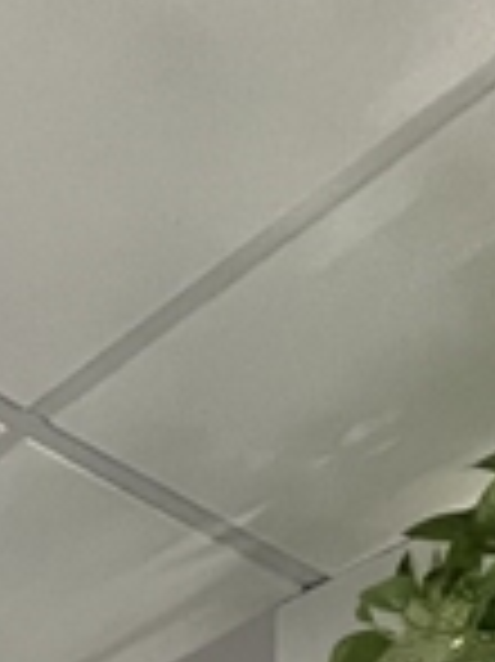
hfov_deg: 17.6
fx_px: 1298
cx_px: -382
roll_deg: +0.6
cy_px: 1473
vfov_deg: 16.6
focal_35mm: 68
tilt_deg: -2.2
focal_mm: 1.57
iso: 320
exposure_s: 1/60
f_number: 1.8
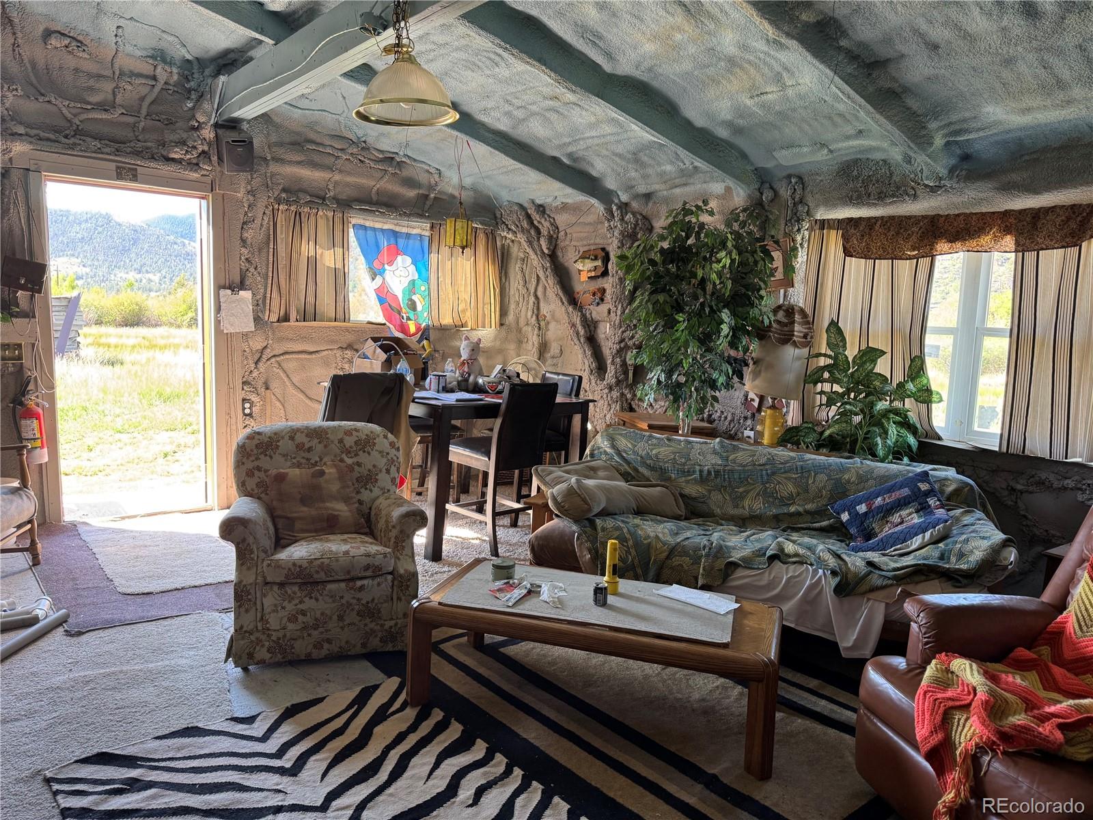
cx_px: 546
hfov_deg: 71.6
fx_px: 758
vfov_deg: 56.8
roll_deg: -1.8
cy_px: 410
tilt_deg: -8.3
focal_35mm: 24
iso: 160
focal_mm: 6.76
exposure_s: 1/121
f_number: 1.78
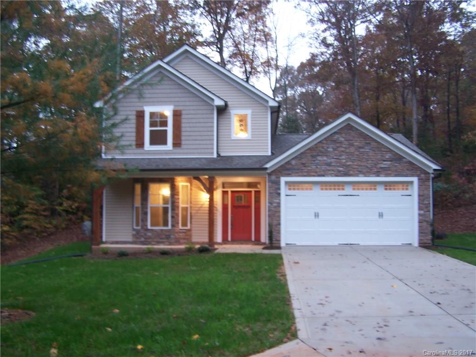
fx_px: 523
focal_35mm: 38
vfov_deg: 37.7
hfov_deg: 49.0
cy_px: 178
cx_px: 238
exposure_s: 1/4
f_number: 2.8
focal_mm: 6.3
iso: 80
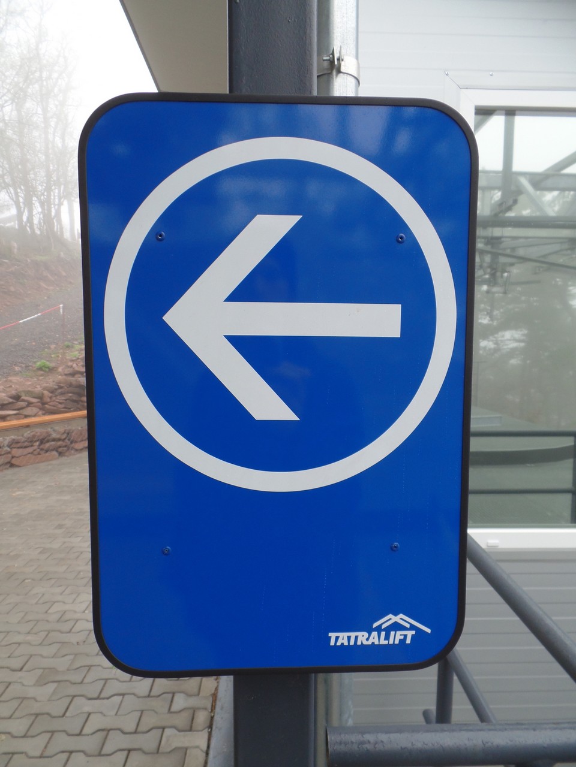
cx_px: 288
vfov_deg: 73.9
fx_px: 510
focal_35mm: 23
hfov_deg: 58.9
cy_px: 384
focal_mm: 4.1
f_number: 3.5
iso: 100
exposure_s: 1/45
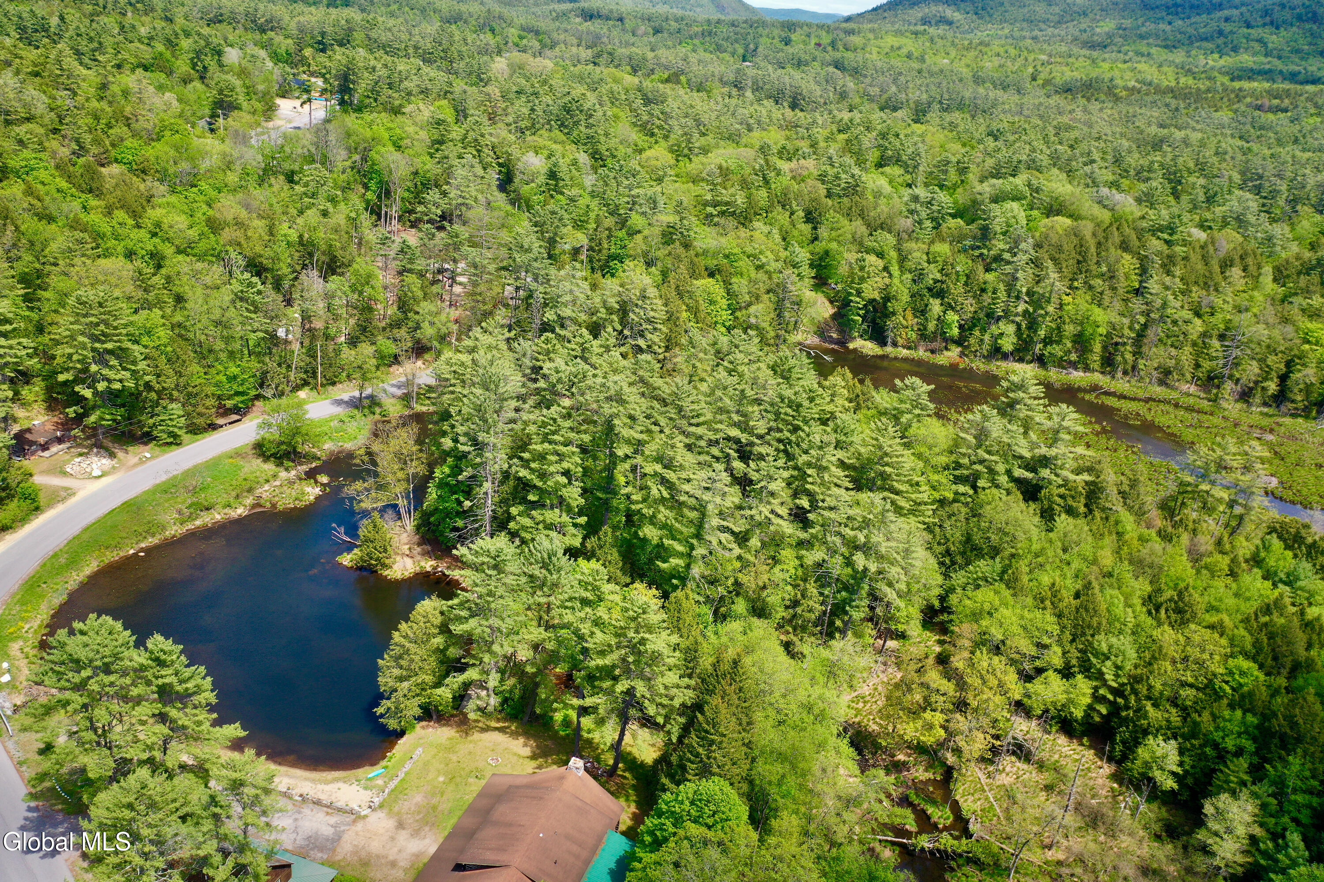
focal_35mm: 28
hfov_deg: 65.5
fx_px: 1030
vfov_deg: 46.4
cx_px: 662
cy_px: 441
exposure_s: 1/40
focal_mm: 10.26
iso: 100
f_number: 3.2
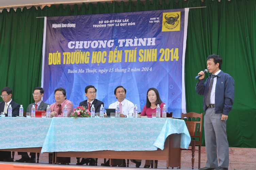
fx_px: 746
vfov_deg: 13.0
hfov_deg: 19.5
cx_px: 128
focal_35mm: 105
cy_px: 85
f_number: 8
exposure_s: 1/40
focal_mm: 70
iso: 100
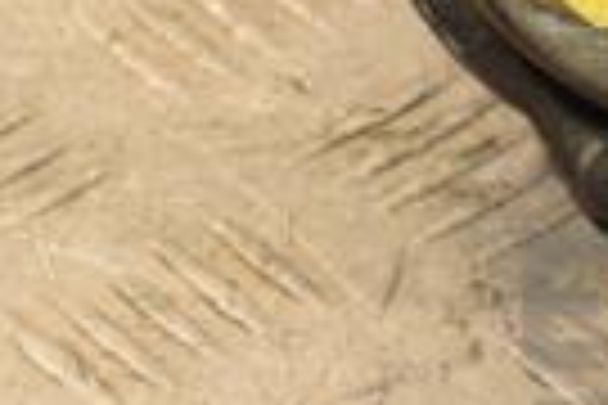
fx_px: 7903
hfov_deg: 4.4
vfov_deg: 2.9
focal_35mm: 468
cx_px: 437
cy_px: -297
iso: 800
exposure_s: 1/200
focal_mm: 70
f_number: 5.6
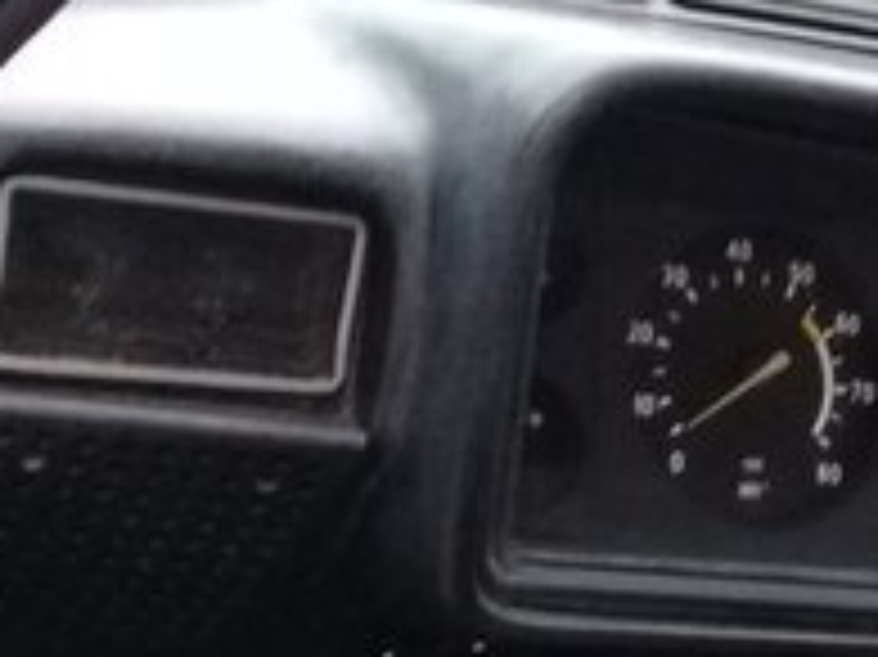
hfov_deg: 17.4
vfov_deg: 13.7
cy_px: 772
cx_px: 1202
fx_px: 2662
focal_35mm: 105
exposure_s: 1/25
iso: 250
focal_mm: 3.3
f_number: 2.2
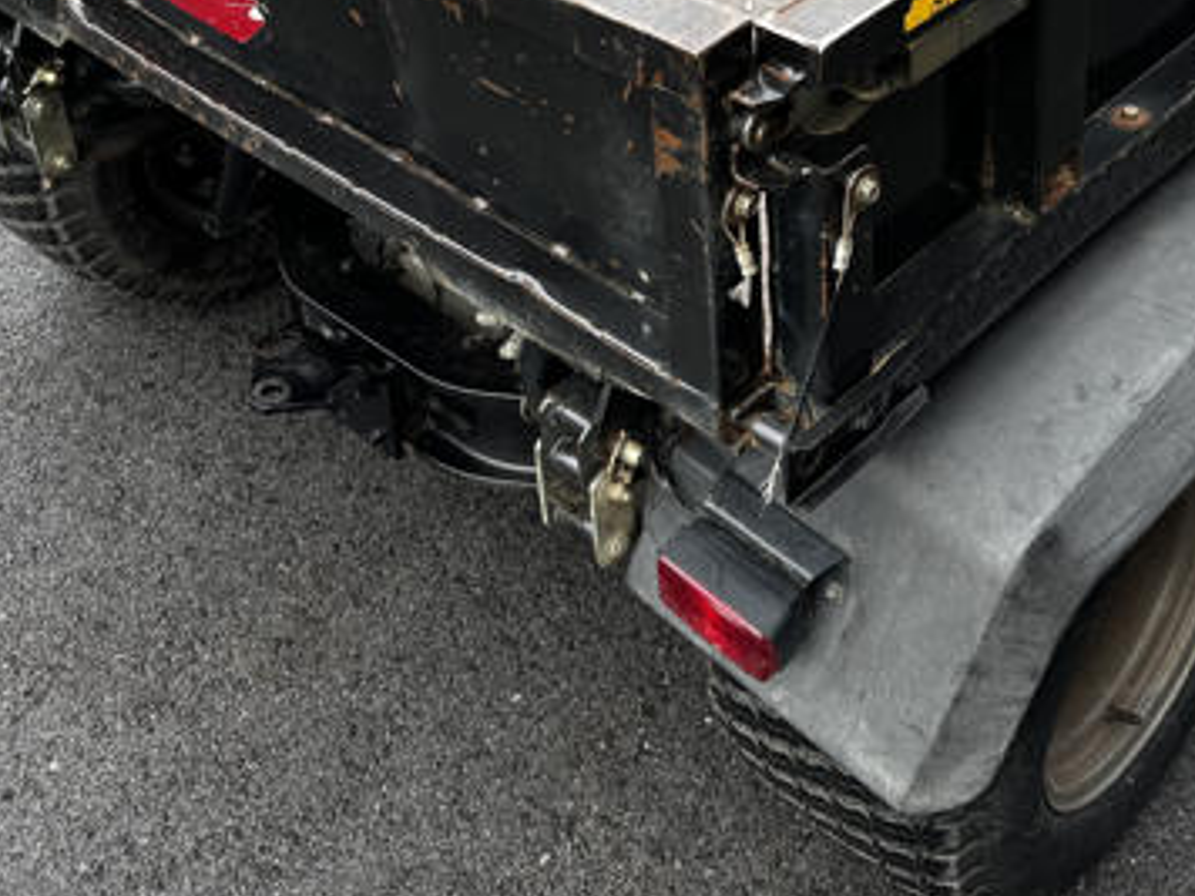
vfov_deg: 25.8
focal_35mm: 54
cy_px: 13
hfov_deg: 35.0
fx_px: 1864
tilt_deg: -34.1
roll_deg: -2.3
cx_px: 843
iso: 80
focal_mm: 6.76
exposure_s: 1/436
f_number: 1.78
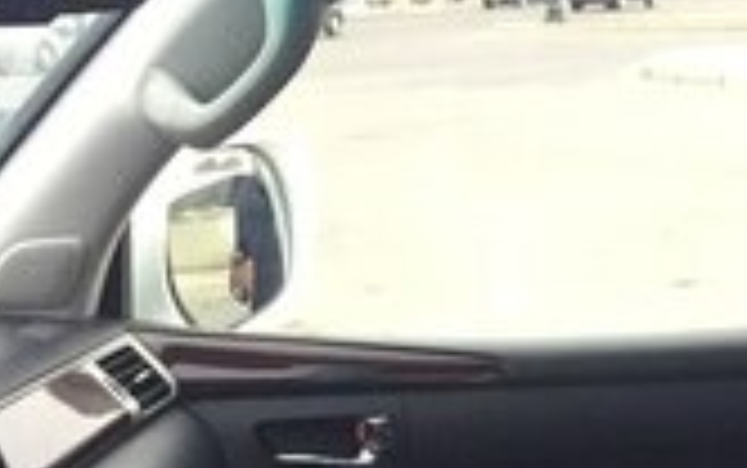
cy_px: 1035
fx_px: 1874
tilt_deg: -26.2
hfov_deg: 22.5
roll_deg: +0.1
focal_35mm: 92
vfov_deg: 12.1
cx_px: 446
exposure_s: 1/33
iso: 64
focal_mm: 4.15
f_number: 2.2
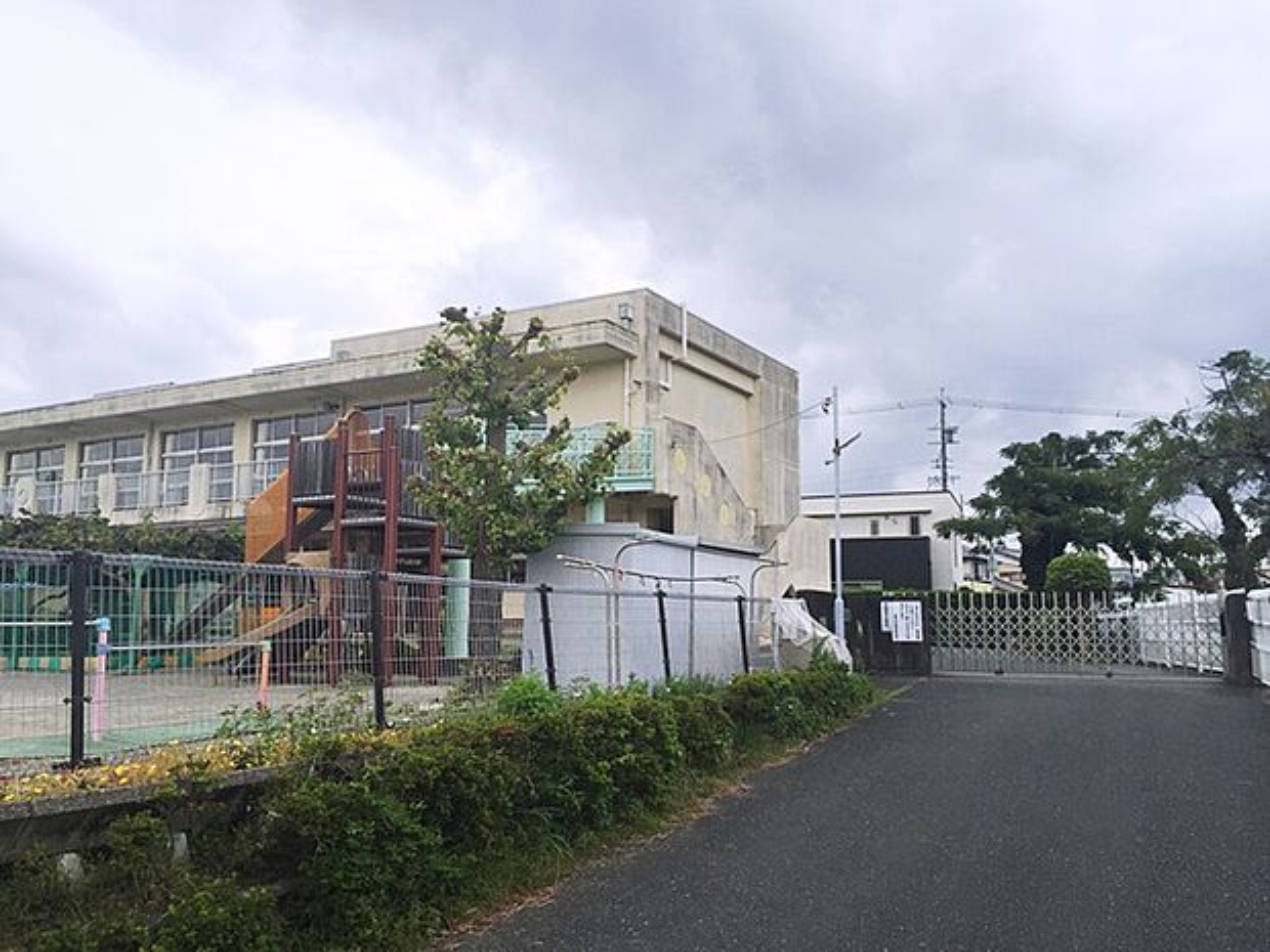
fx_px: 1064
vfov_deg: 48.2
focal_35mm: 29
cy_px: 476
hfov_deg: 61.7
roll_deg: -1.4
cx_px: 635
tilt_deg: +9.0
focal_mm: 4.15
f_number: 2.2
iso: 32
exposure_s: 1/775
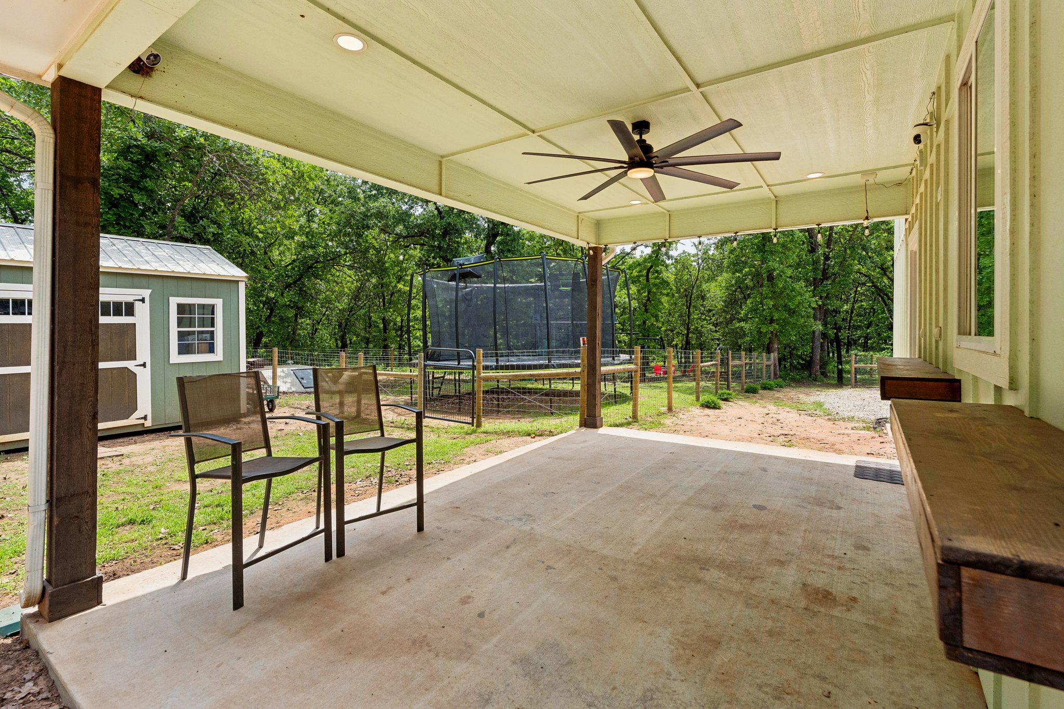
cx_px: 532
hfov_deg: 96.7
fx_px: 473
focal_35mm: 16
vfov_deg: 73.7
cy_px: 354
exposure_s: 1/800
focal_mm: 16
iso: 200
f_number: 8
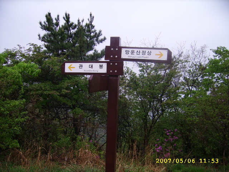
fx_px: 232
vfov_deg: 40.7
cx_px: 114
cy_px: 86
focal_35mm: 35
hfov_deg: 52.6
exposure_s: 1/594
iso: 50
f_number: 2.8
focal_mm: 5.95
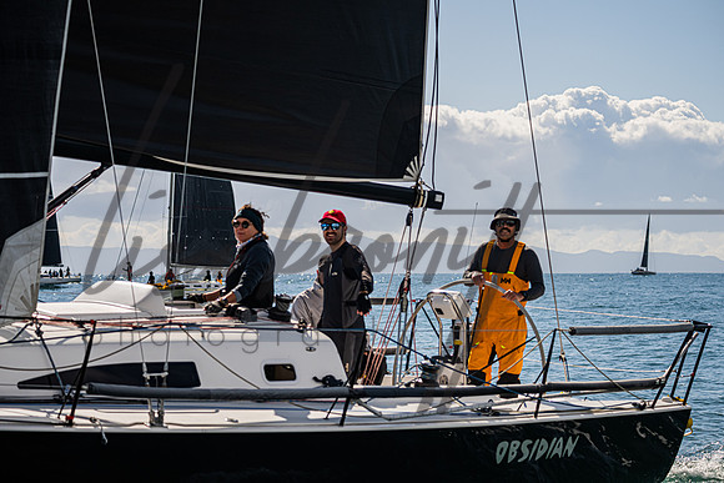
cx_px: 375
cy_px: 241
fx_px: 2349
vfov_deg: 11.7
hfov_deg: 17.5
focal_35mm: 117
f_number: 5.6
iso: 400
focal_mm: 110
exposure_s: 1/3200
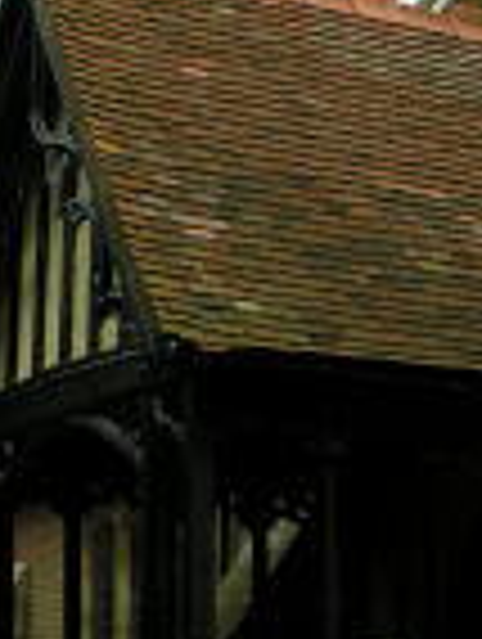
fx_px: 2092
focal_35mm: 113
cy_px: 540
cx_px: 336
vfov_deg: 17.2
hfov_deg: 13.1
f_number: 4.5
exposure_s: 1/138
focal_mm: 8.9
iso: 50
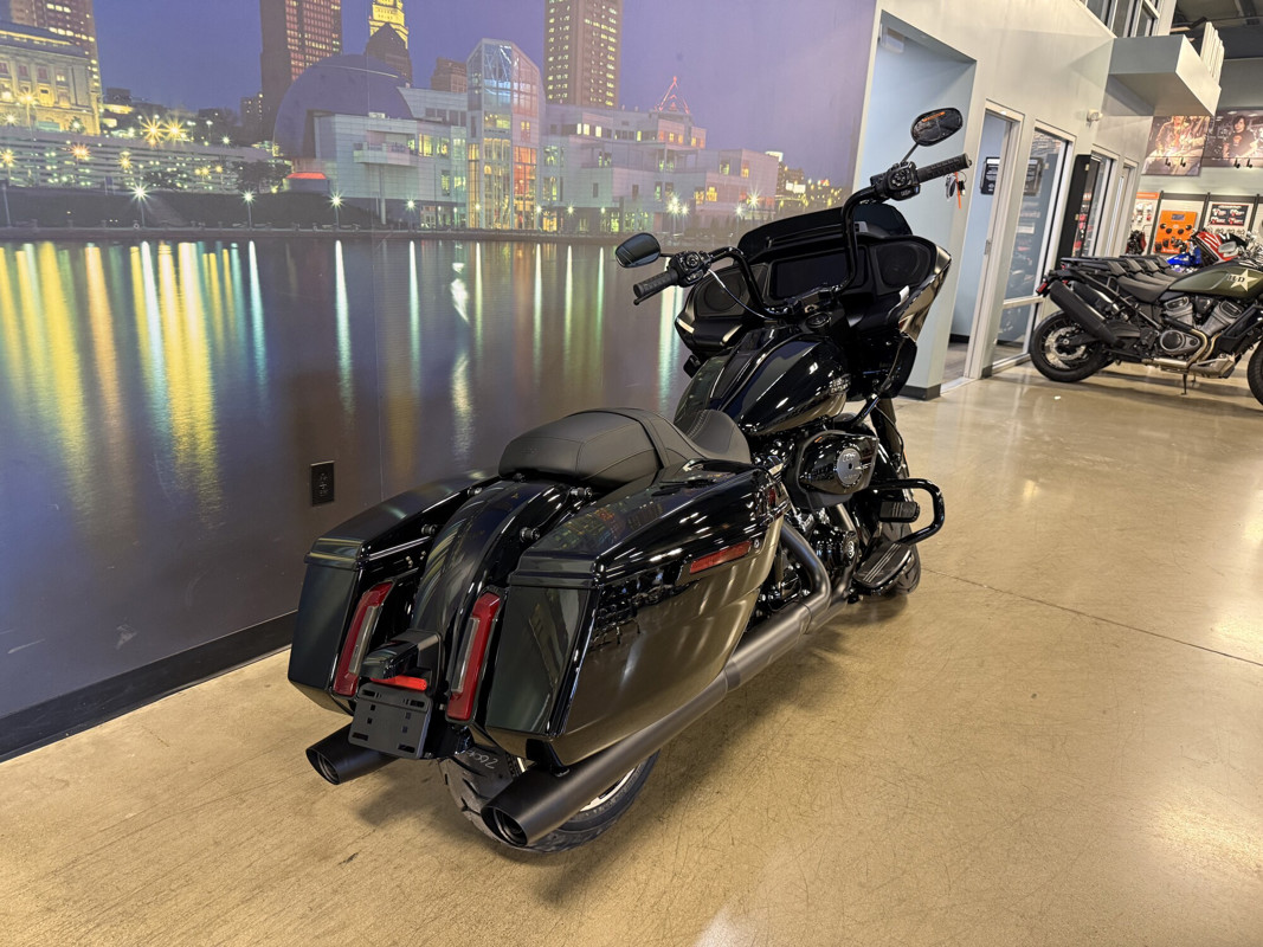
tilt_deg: -16.5
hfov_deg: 71.6
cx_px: 632
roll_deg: -4.5
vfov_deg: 56.8
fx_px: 876
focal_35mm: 24
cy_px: 474
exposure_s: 1/60
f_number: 1.78
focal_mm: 6.76
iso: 320
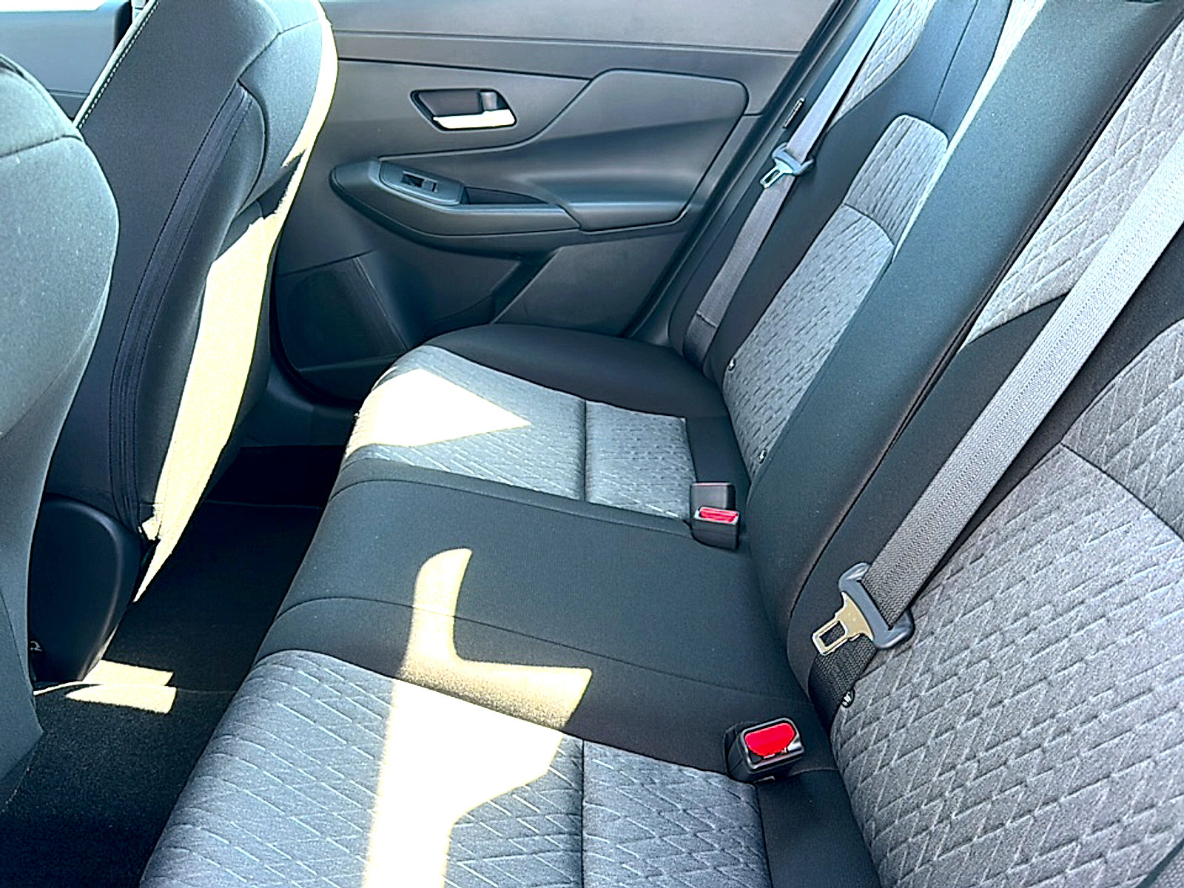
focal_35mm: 25
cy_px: 444
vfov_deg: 54.9
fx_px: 855
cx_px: 592
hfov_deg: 69.4
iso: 80
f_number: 1.78
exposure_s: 1/73
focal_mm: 6.86
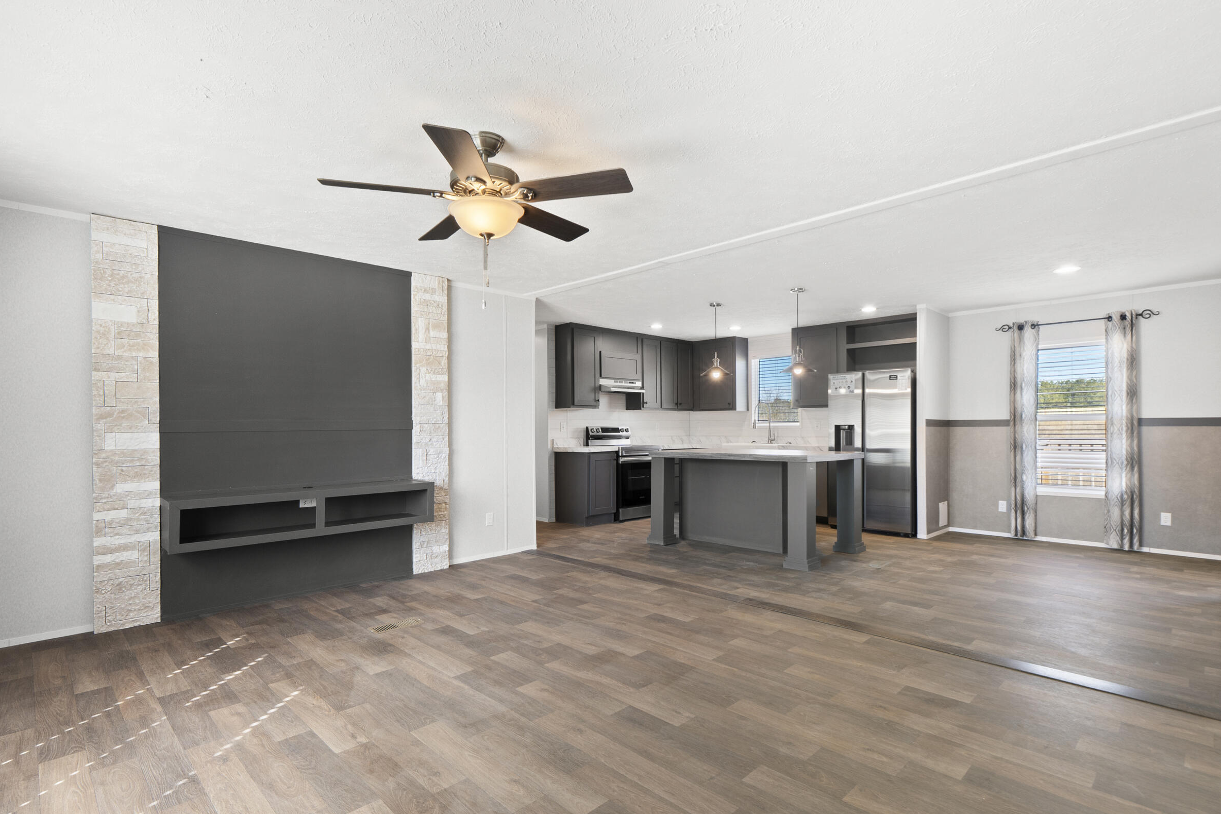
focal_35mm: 19
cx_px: 634
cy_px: 428
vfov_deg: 64.5
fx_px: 644
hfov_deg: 86.9
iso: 250
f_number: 9
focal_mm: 12
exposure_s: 1/3
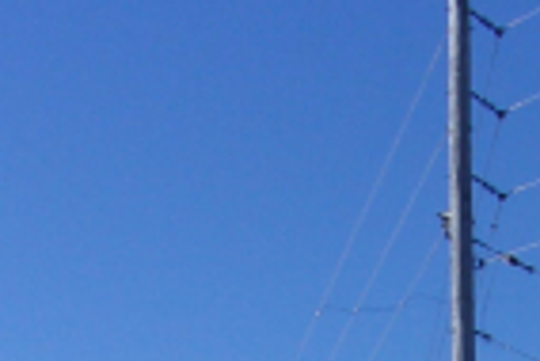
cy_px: 828
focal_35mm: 137
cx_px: 569
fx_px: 2057
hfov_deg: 14.7
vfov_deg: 9.1
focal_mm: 5.1
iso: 80
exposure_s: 1/140
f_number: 10.8
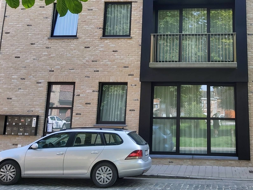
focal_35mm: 42
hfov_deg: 43.5
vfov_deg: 33.6
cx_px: 186
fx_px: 307
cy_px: 46
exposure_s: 1/510
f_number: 1.7
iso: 64
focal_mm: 3.92
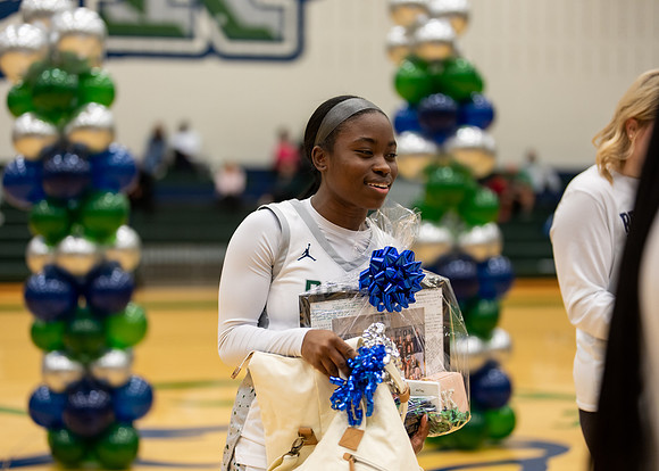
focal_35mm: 52
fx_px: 980
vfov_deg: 27.0
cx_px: 330
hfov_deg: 37.2
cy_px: 236
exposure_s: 1/800
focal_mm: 50
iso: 800
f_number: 1.2
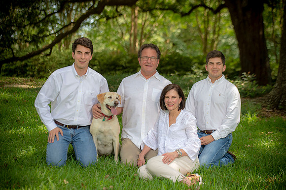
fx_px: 635
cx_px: 143
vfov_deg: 17.0
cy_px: 95
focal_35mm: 80
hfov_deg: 25.4
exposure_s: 1/200
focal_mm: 80
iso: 100
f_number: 3.5
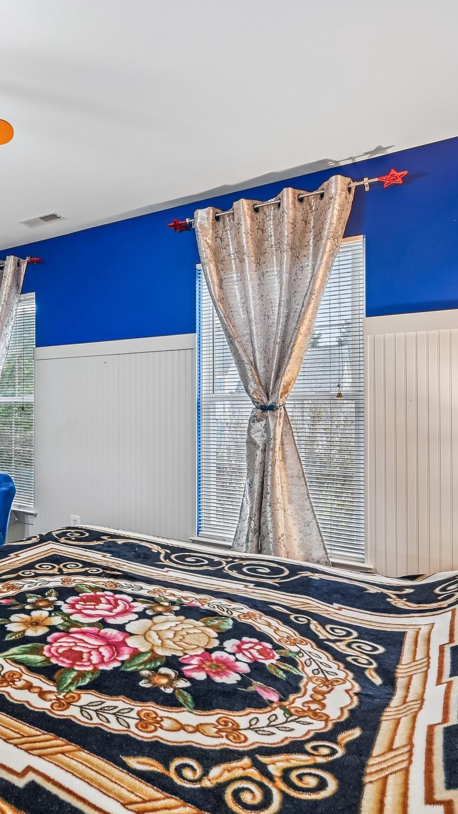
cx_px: 26
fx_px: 497
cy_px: 394
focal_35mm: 23
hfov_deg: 44.0
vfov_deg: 78.7
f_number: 8
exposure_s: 1/15
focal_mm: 14
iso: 220
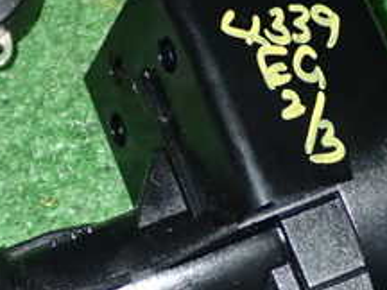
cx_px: 222
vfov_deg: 12.1
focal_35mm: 122
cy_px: 181
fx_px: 1364
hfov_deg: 16.1
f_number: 9
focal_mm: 7.84
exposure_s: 1/40
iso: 640
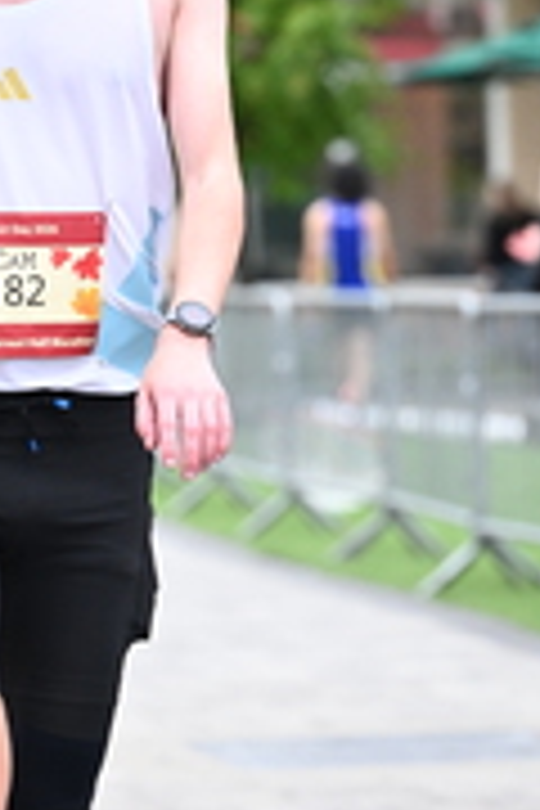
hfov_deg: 5.5
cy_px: 356
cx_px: 196
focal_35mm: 251
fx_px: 5647
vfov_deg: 8.2
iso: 1600
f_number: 2.8
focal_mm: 82
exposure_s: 1/1250
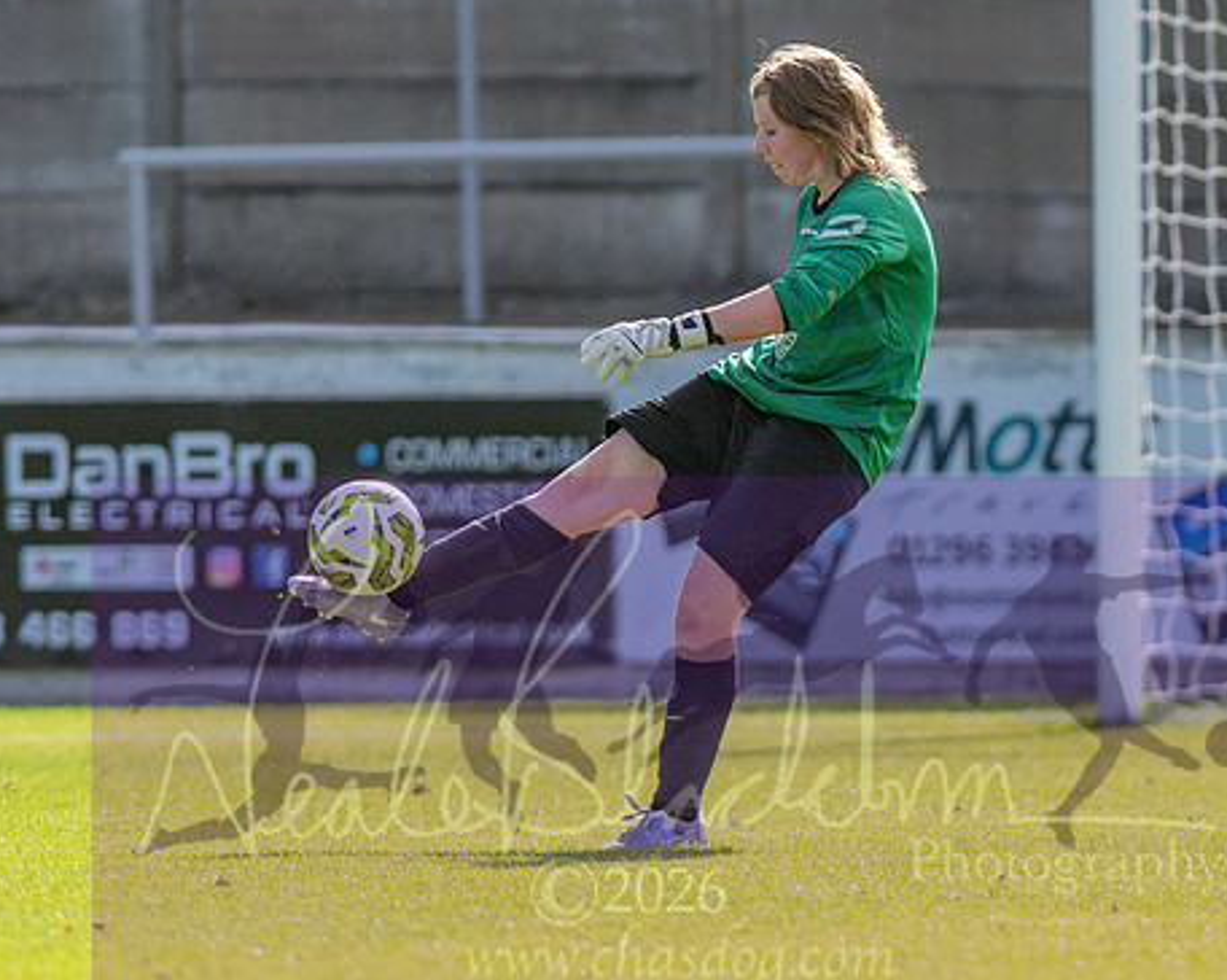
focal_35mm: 956
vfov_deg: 1.6
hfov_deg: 2.0
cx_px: 764
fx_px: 34687
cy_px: 437
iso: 200
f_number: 2.8
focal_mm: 300
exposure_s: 1/3200
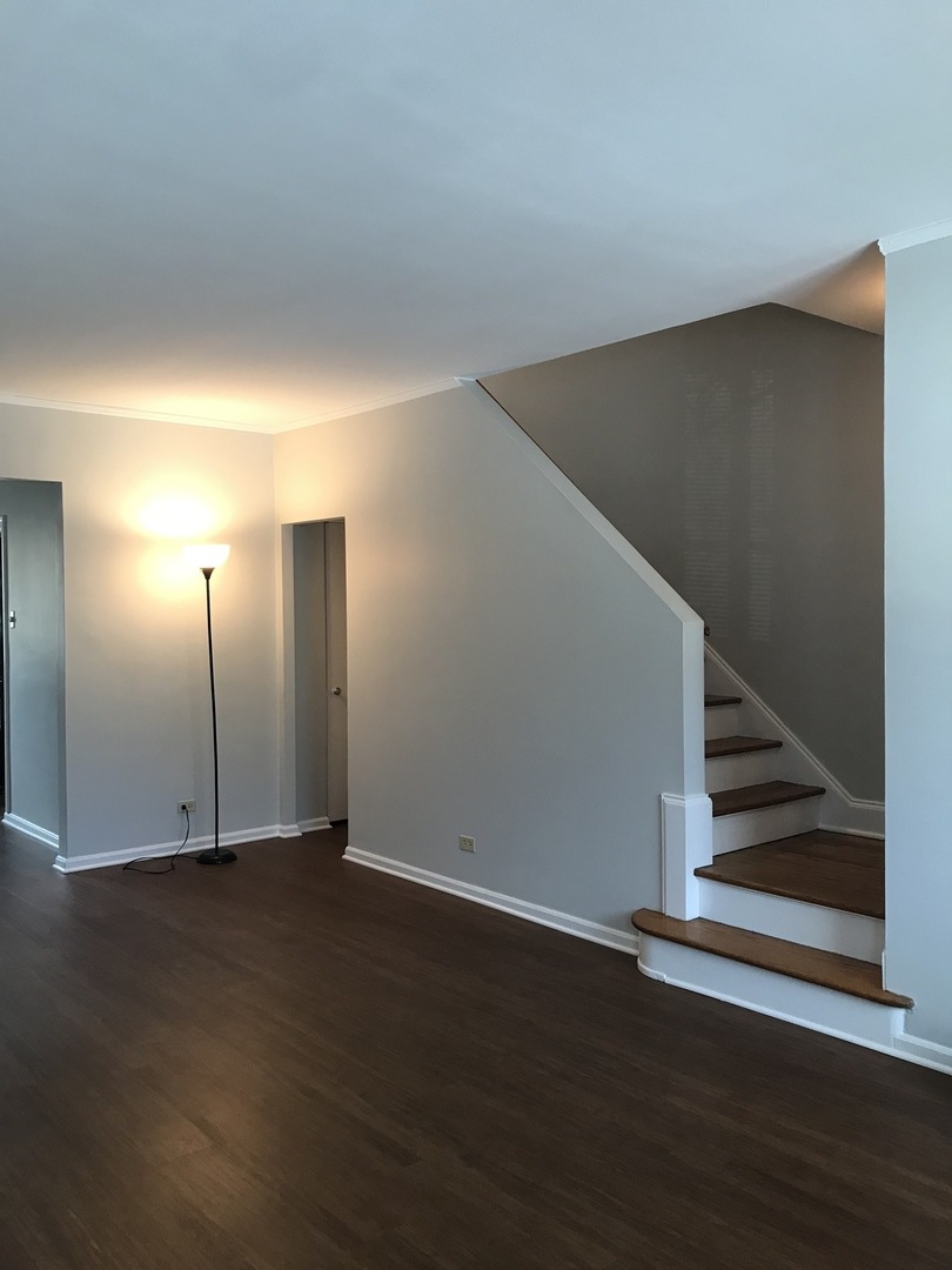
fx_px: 1027
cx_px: 476
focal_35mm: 28
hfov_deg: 49.7
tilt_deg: -0.1
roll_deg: +0.3
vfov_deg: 63.4
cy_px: 635
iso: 32
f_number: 1.8
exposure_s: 1/24
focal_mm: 3.99
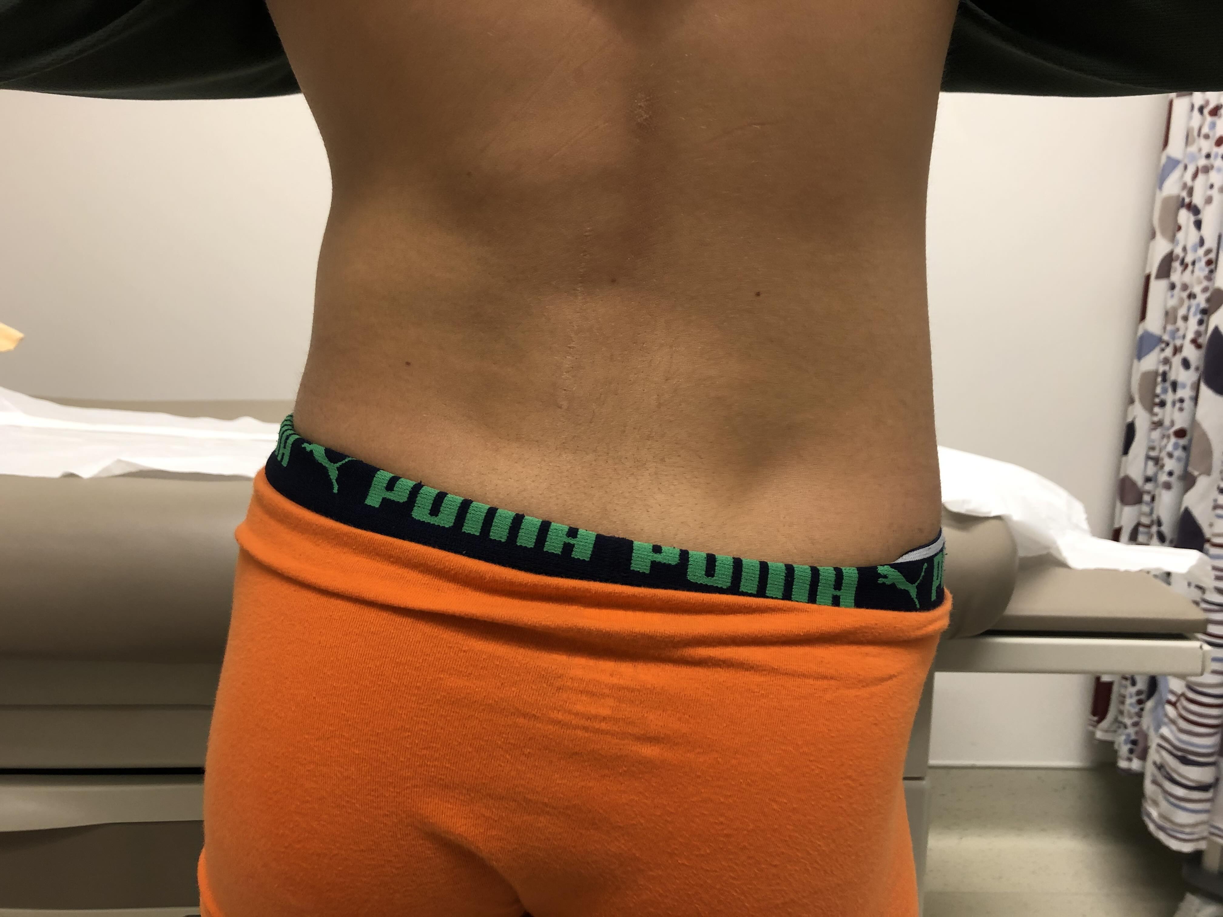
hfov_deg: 63.4
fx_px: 989
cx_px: 612
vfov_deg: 49.7
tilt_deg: -9.5
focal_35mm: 28
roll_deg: -1.6
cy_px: 458
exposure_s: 1/15
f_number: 1.8
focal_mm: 4
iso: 40
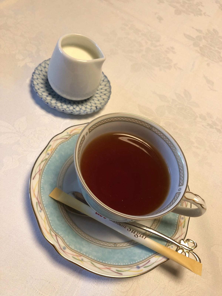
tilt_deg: -53.8
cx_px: 111
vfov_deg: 61.7
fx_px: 248
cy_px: 148
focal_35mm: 29
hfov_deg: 48.2
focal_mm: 3.99
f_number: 1.8
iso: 40
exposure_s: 1/20
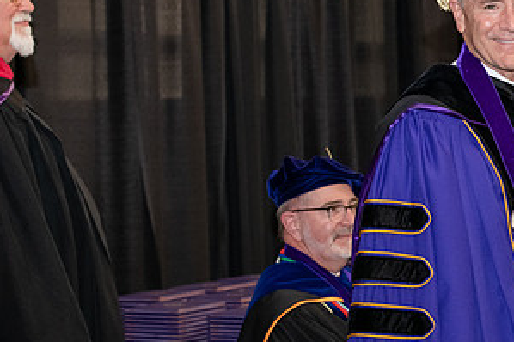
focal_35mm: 136
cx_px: 497
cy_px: 144
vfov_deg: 10.1
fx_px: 1941
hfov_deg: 14.9
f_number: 5
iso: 2500
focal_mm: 70
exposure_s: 1/200
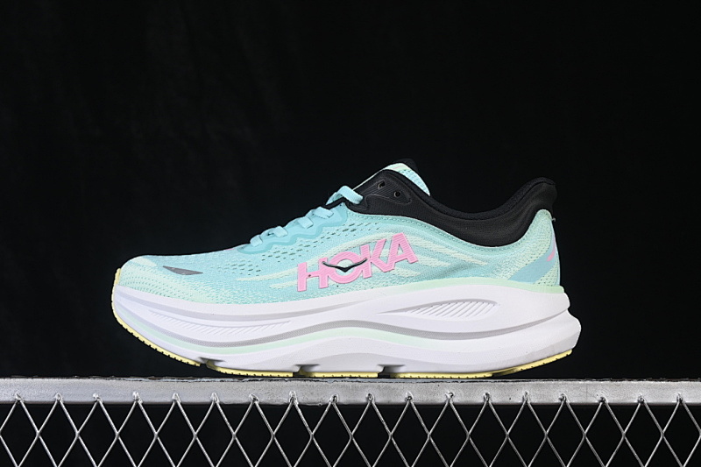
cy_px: 234
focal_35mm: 75
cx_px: 350
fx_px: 1460
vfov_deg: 18.2
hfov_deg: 27.0
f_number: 8
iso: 160
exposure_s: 1/80
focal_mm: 50
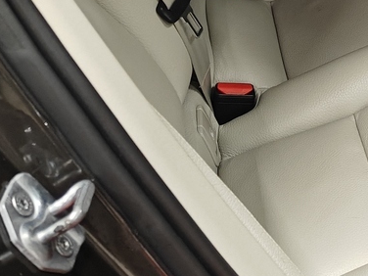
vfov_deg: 15.3
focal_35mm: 92
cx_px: 529
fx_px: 978
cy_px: -89
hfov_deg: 19.1
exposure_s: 1/50
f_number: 1.8
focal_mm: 5.59
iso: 200
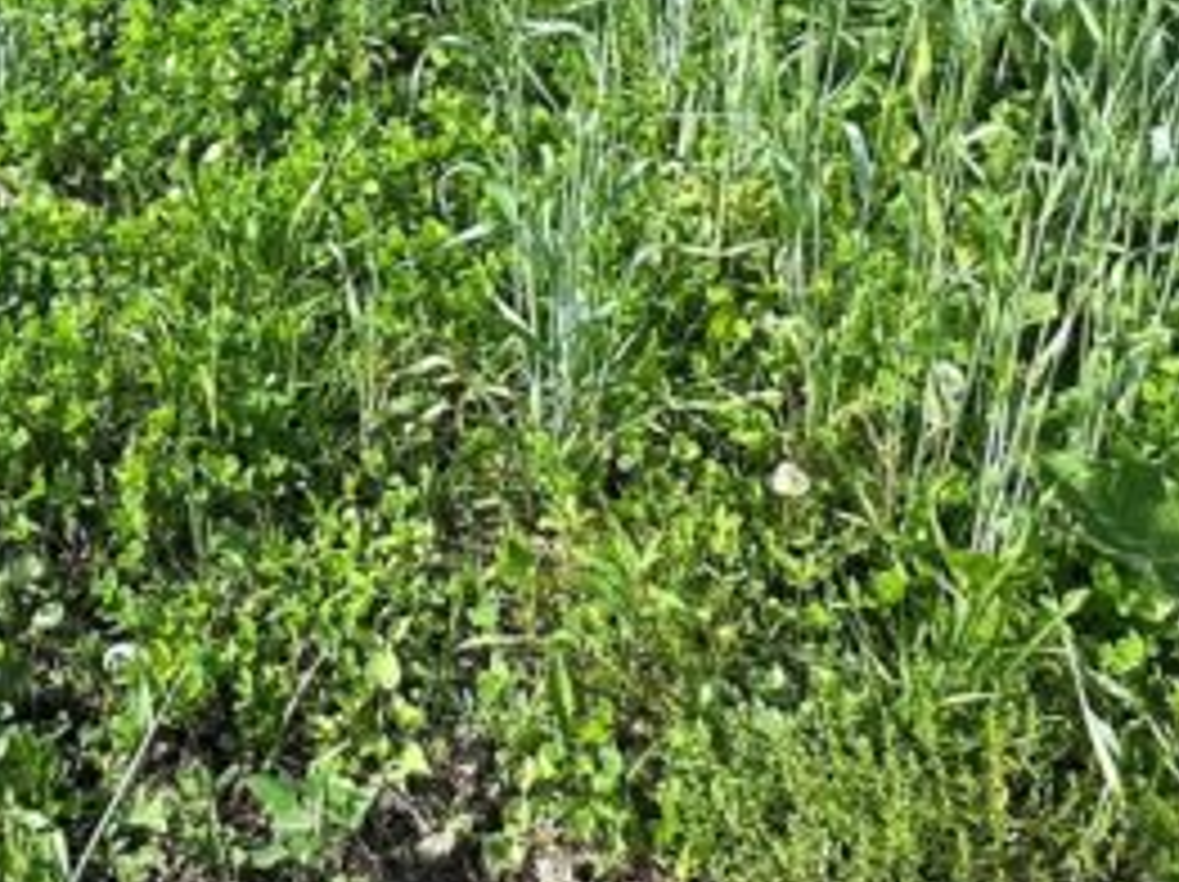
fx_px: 1940
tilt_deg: -25.7
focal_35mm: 57
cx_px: -88
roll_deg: +2.0
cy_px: -382
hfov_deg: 30.6
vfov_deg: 21.9
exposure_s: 1/553
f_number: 2.2
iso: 40
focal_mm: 2.22
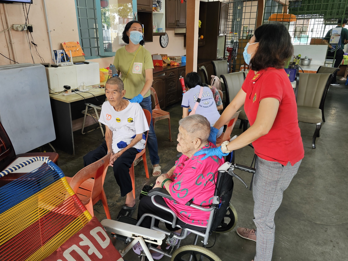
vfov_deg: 54.9
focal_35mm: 25
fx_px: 251
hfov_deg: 69.3
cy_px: 132
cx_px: 164
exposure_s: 1/50
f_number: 1.7
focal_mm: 6.3
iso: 50
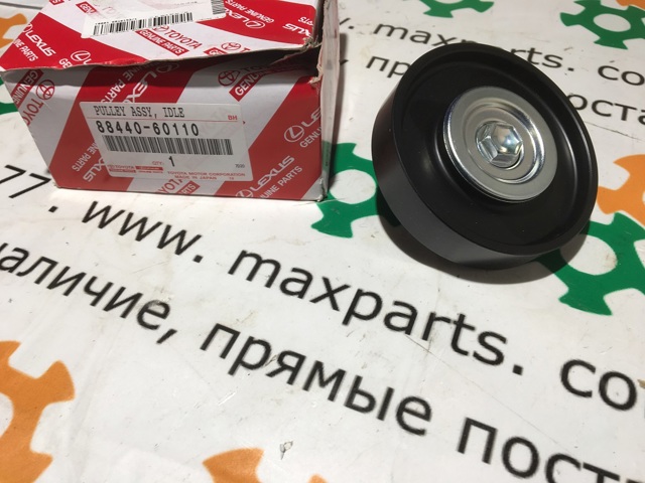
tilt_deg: -48.1
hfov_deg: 61.7
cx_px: 322
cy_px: 242
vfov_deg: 48.2
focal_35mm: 29
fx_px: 540
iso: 25
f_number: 2.2
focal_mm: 4.15
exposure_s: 1/50
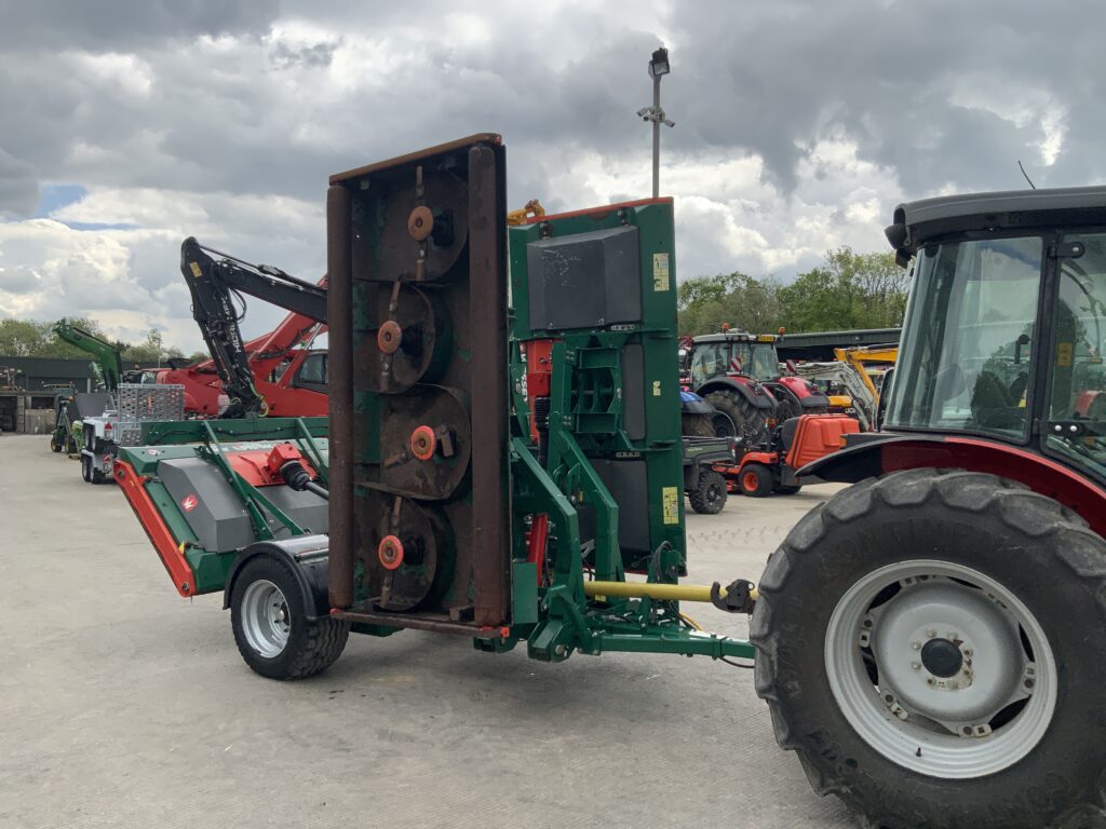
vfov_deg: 48.2
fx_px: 927
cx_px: 553
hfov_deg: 61.7
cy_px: 414
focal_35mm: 29
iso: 16
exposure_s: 1/1342
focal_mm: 3
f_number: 1.8
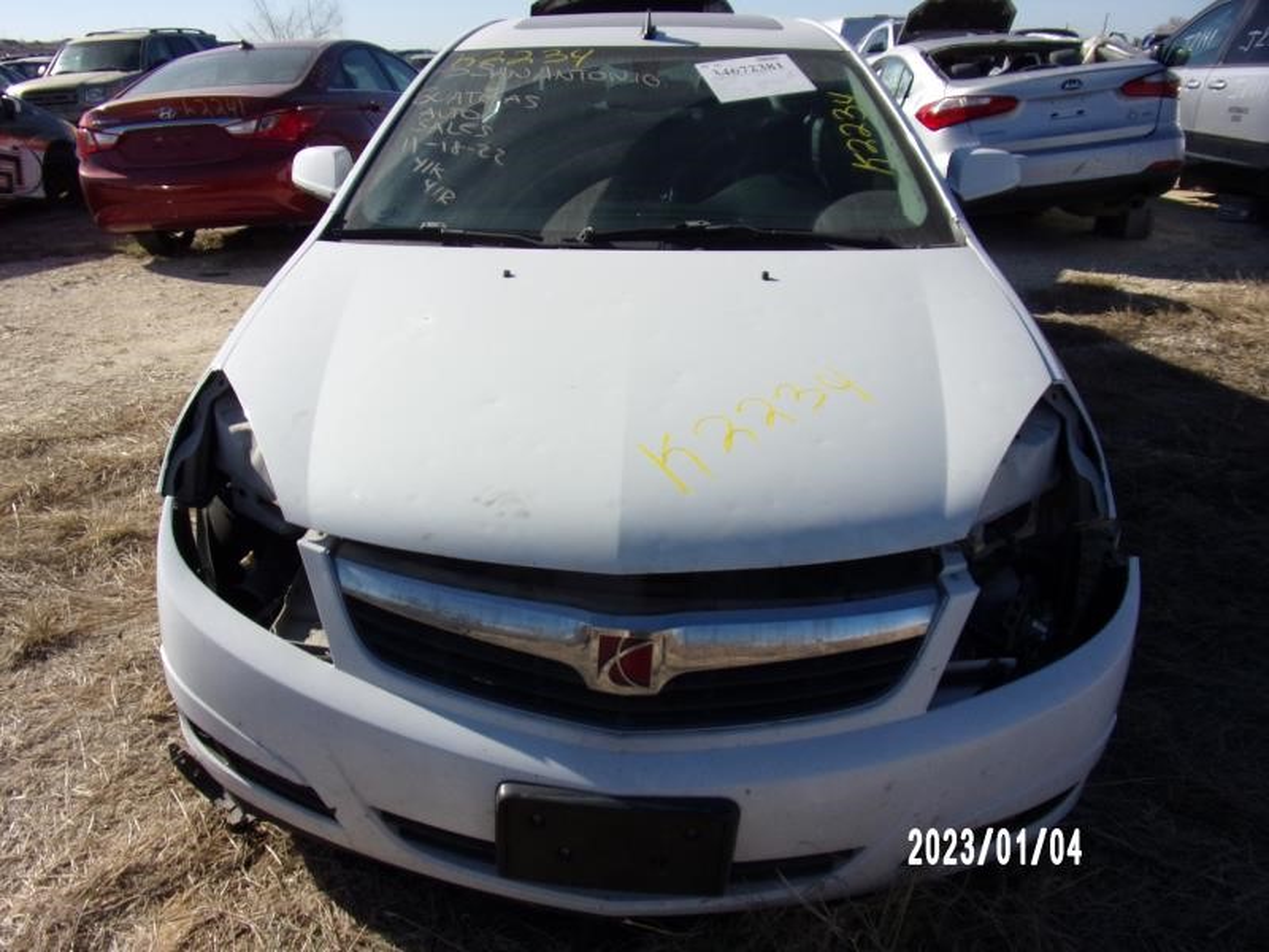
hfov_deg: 71.6
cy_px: 476
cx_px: 634
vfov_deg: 56.8
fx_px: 880
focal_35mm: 24
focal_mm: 4.3
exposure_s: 1/1300
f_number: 3.3
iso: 80
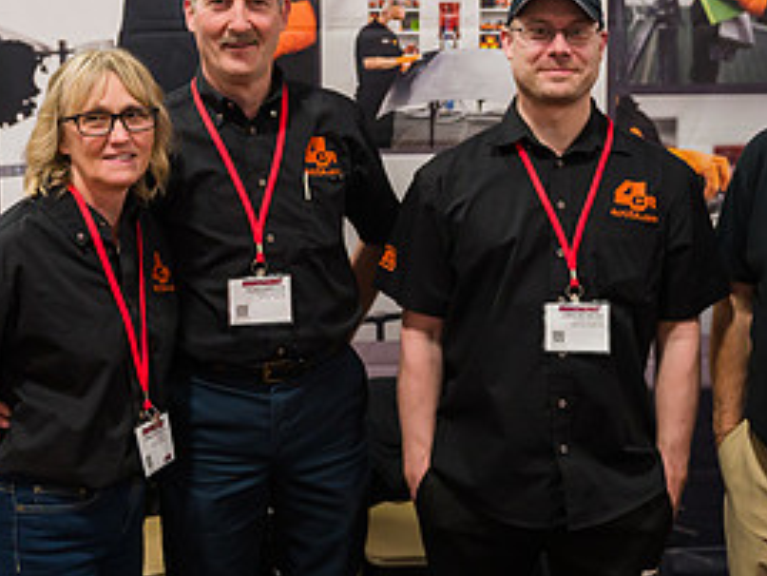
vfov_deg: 26.0
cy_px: 194
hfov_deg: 34.3
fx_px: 1241
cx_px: 374
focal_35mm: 56
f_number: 3.2
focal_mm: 27
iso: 3200
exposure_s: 1/250
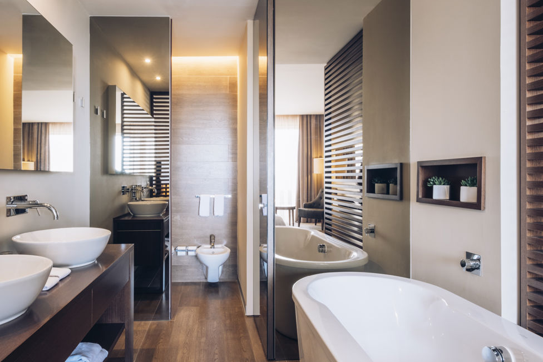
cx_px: 272
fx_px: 317
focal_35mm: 21
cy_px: 178
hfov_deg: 81.2
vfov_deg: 59.5
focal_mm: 13.2
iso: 250
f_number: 13
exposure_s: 1
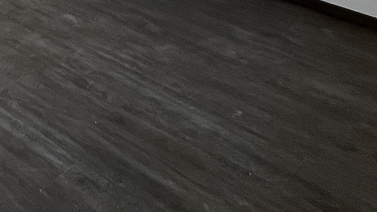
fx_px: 570
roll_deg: +0.4
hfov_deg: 34.0
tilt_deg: -13.6
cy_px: -151
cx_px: 16
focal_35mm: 57
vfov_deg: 17.7
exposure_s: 1/122
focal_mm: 1.57
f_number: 1.8
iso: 100
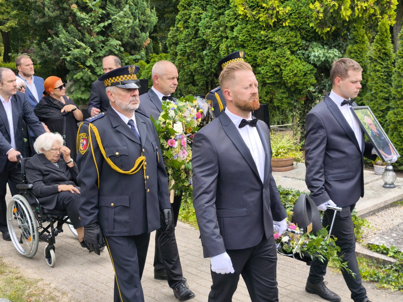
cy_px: 151
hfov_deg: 41.2
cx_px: 202
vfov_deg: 31.5
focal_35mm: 46
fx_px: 536
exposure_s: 1/792
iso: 50
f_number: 1.6
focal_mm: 6.57
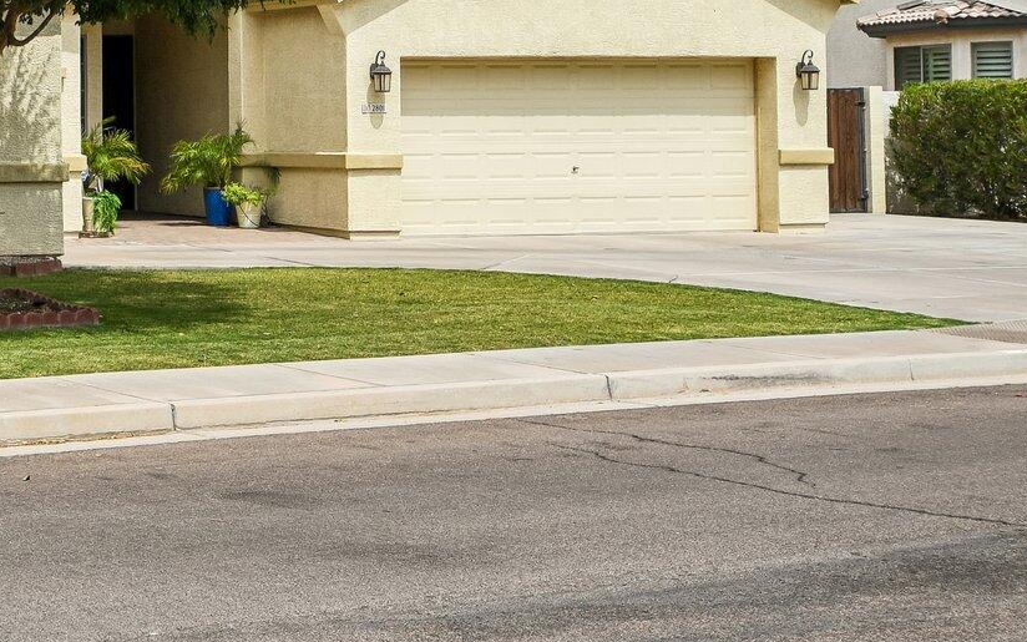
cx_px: -224
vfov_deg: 16.9
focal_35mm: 76
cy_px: 72
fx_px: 2127
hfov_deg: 24.4
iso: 100
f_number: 8
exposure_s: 1/640
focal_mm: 20
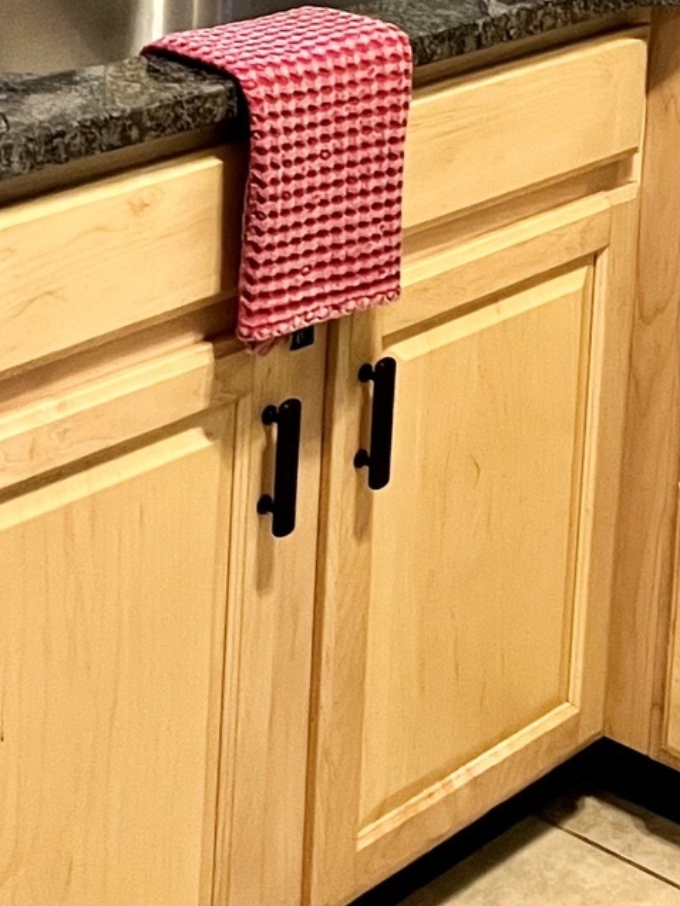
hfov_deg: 15.4
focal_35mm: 94
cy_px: -245
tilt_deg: -9.0
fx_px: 2461
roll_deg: -4.0
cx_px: 696
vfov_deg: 19.4
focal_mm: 5.7
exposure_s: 1/60
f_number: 1.5
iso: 500
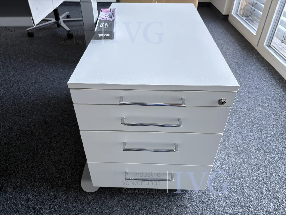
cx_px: 143
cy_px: 108
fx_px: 215
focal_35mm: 26
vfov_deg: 53.1
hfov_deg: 67.3
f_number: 1.6
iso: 100
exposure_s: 1/121
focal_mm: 5.96
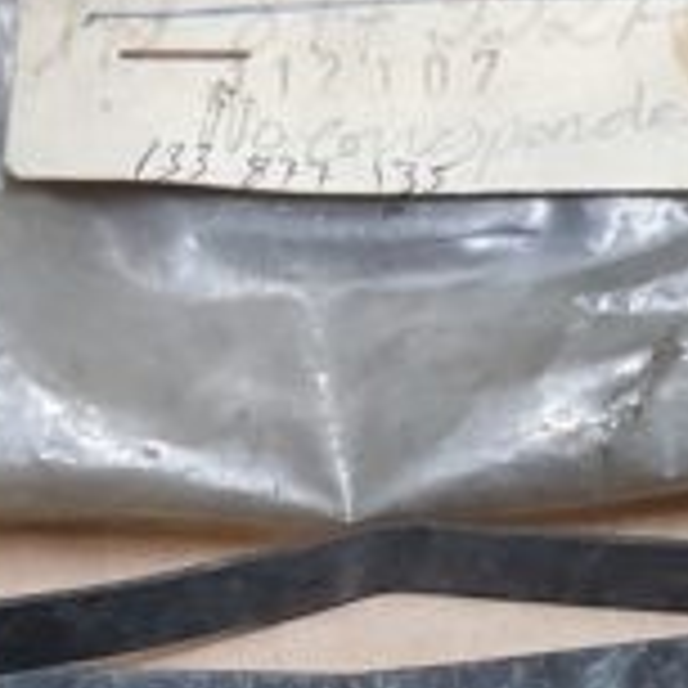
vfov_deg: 22.1
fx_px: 1686
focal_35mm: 75
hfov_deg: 23.1
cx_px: 337
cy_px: 704
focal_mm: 4.2
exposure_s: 1/25
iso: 160
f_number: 1.7
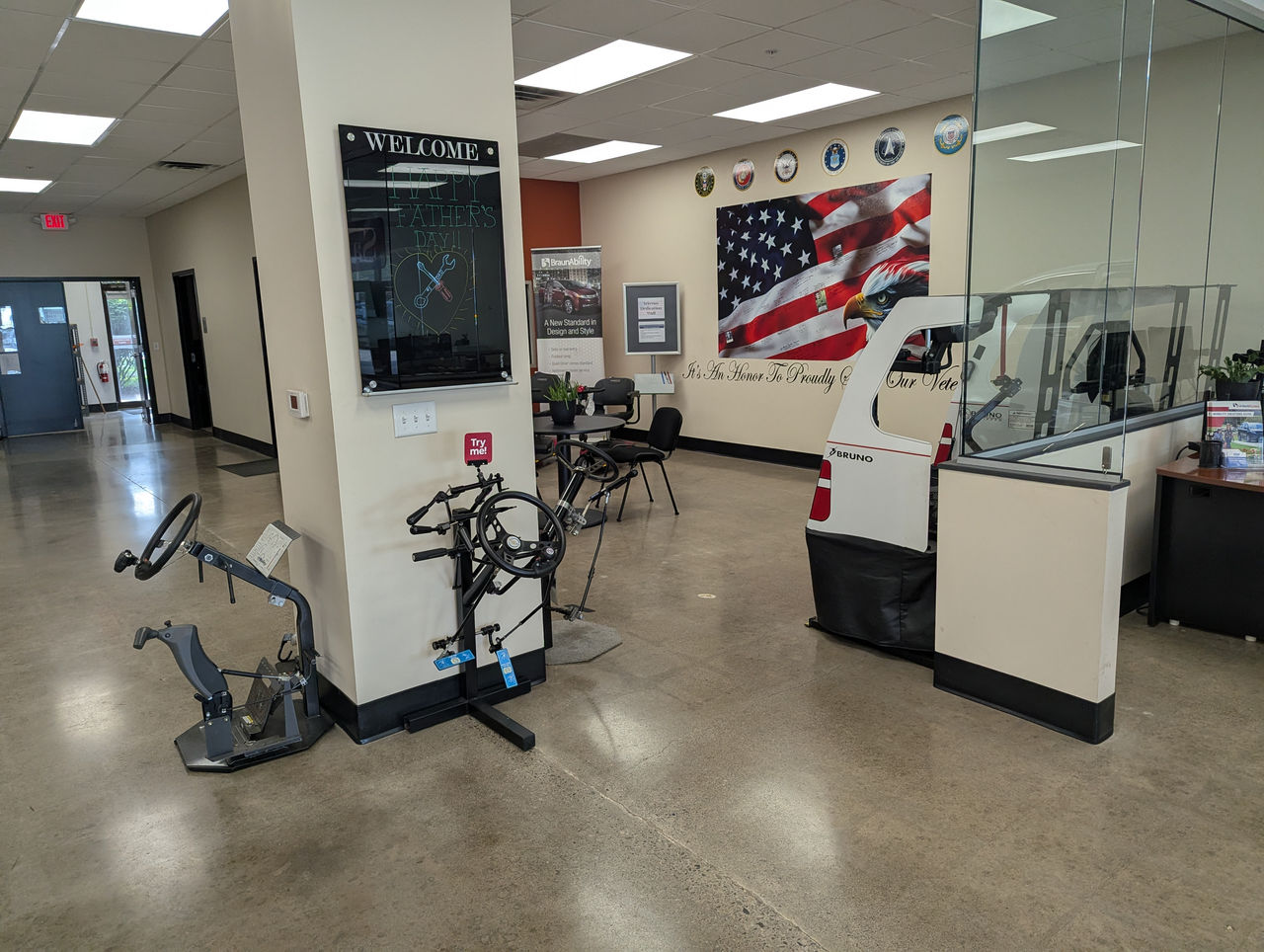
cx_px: 632
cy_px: 476
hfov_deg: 71.5
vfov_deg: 56.9
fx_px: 878
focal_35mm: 24
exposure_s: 1/188
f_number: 1.85
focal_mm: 6.81
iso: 117
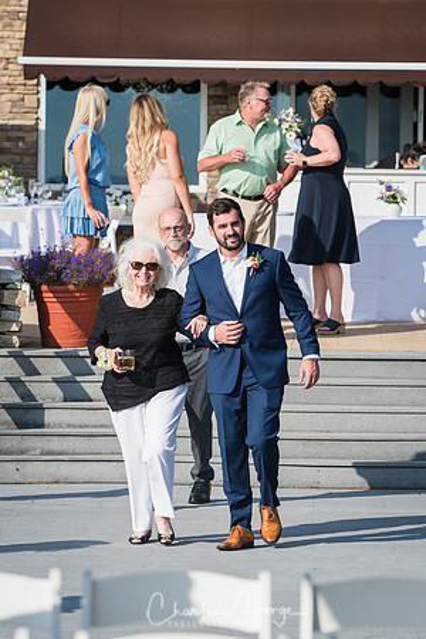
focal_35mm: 183
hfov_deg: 7.5
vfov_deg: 11.2
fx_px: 3248
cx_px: 213
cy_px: 320
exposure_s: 1/2000
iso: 200
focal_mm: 122
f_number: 4
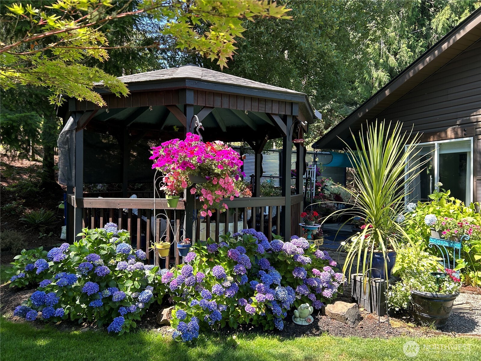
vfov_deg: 53.1
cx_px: 240
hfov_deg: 67.3
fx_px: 361
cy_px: 180
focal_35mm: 26
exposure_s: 1/302
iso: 50
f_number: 1.5
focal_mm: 5.7
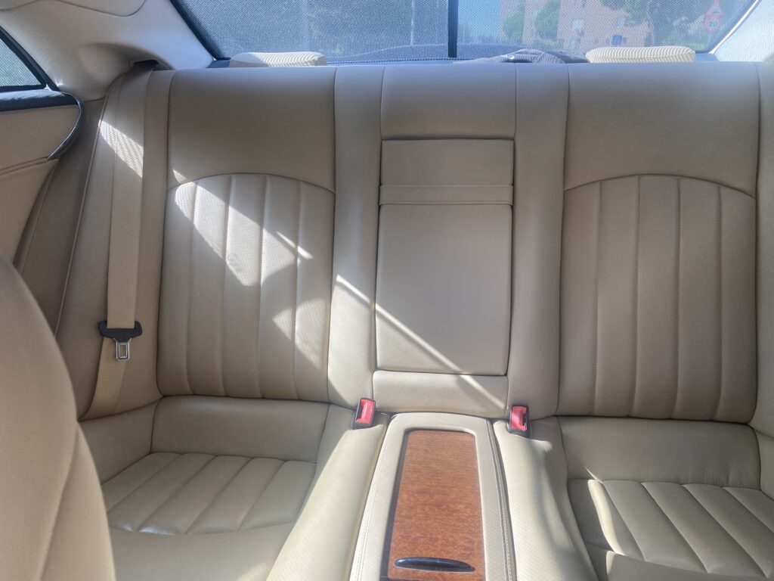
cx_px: 387
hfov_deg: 67.3
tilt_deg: -19.0
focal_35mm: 26
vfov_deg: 53.1
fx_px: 581
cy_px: 290
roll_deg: -1.3
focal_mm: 4.25
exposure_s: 1/122
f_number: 1.8
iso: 50
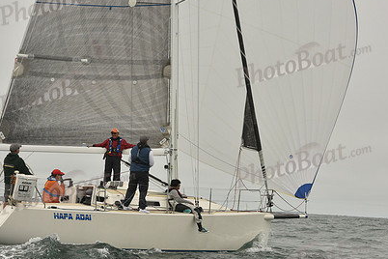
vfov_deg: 13.6
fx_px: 1088
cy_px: 126
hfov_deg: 20.2
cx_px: 186
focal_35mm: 101
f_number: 10
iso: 320
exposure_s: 1/800
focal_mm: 70
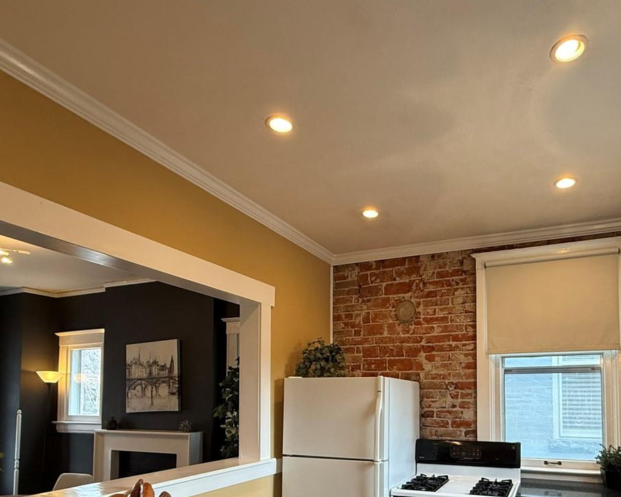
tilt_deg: +2.0
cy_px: 379
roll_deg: -0.5
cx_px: 394
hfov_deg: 69.0
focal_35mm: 24
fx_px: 441
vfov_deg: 55.6
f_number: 2.2
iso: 200
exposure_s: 1/60
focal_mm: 2.22
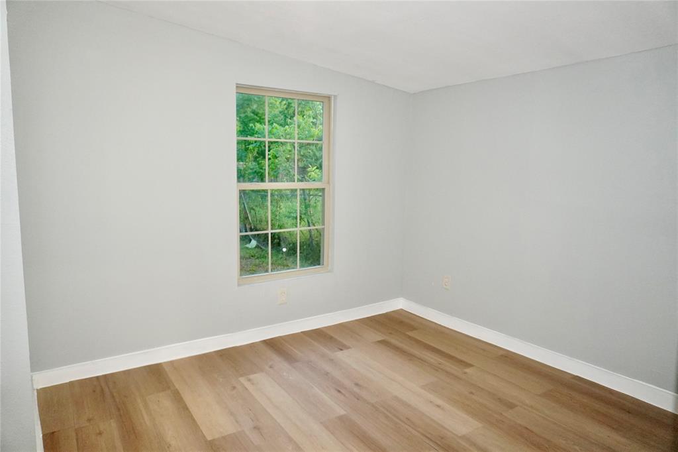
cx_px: 339
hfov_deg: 73.8
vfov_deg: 53.1
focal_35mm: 24
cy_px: 226
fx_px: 452
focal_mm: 16
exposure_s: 1/160
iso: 3200
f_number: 3.5
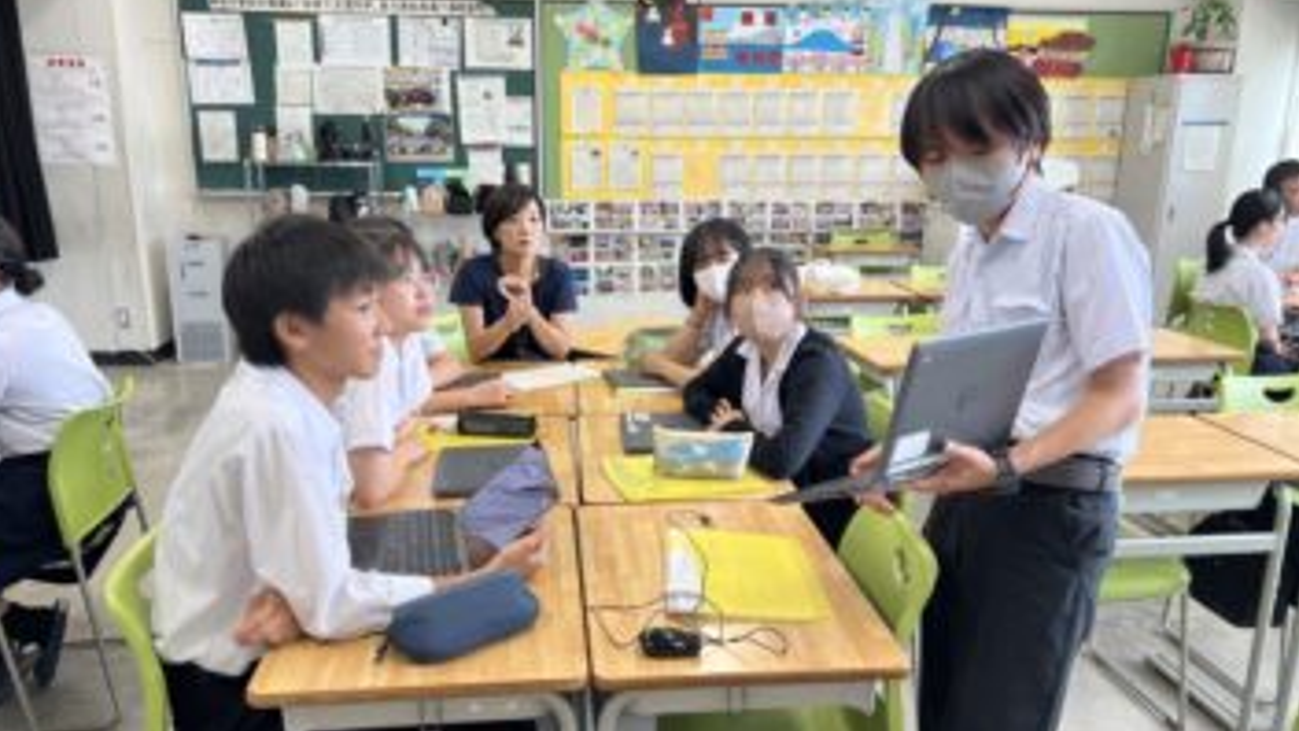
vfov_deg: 40.2
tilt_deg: -15.2
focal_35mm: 29
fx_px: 999
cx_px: 638
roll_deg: -0.6
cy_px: 388
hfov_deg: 66.1
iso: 80
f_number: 1.5
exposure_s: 1/120
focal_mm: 5.7
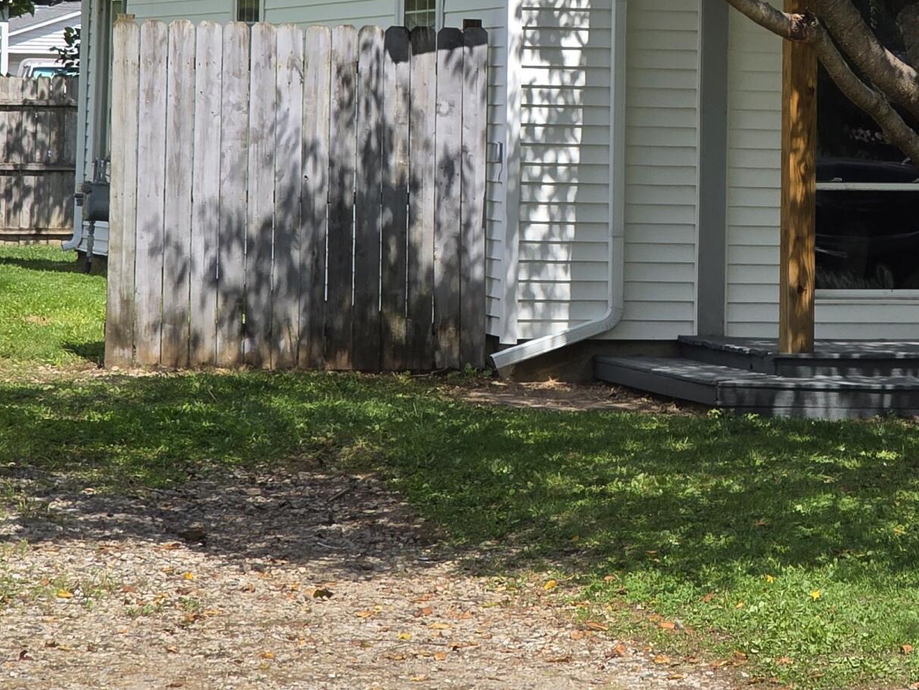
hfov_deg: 11.4
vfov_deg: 8.6
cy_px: -51
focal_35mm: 172
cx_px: 899
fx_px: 4568
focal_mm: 7.9
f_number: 2.4
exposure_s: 1/1677
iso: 50
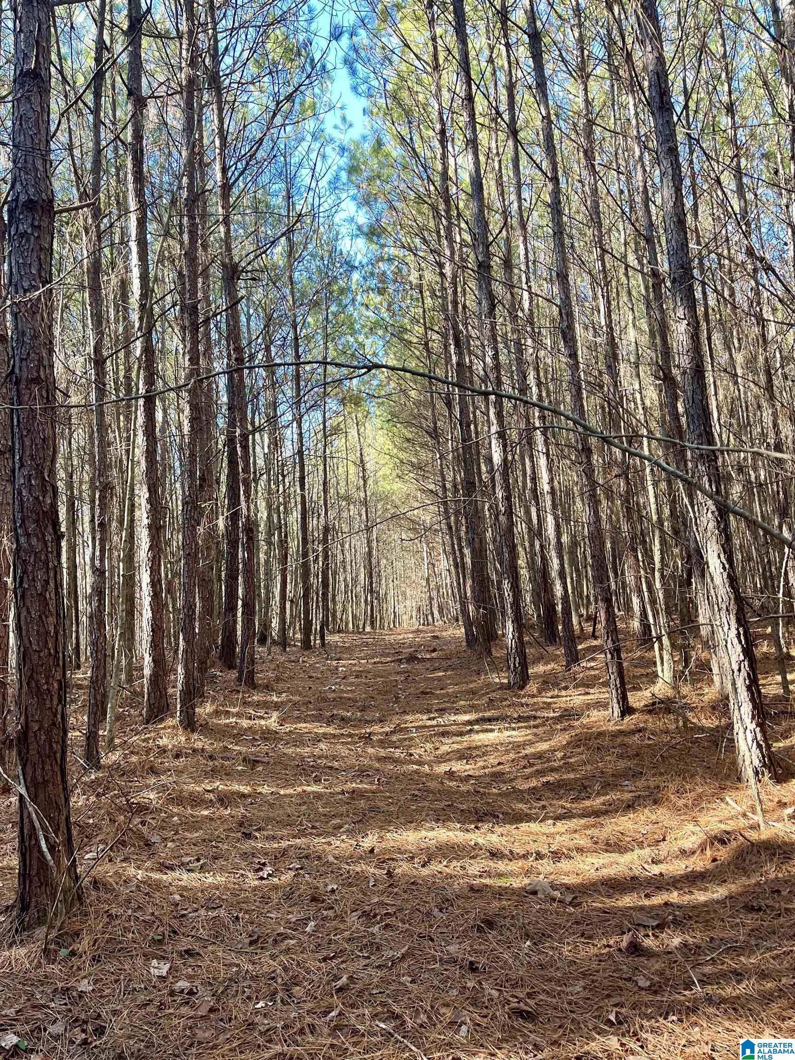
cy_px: 530
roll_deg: +3.6
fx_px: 796
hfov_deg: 53.1
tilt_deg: +8.1
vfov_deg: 67.3
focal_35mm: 26
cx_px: 398
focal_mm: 5.1
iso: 80
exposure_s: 1/121
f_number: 1.6
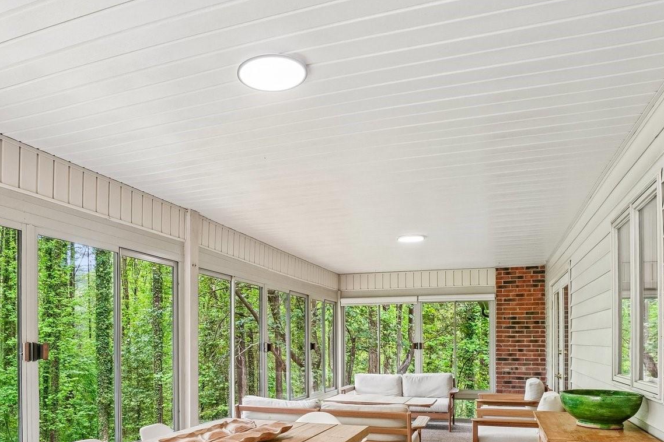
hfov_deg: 67.1
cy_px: 364
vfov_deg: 45.1
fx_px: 498
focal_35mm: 27
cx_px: 288
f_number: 8
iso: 400
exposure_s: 1/15
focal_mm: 10
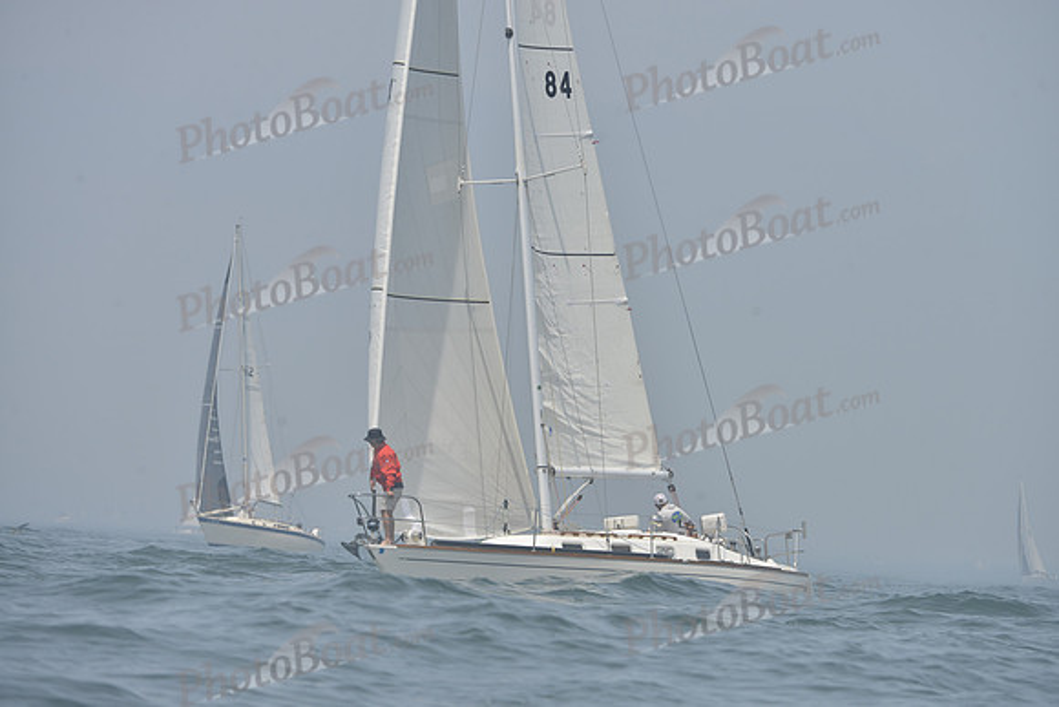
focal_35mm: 400
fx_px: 11769
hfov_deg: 5.2
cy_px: 354
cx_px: 530
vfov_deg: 3.4
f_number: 9
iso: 280
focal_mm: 400
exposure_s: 1/1000
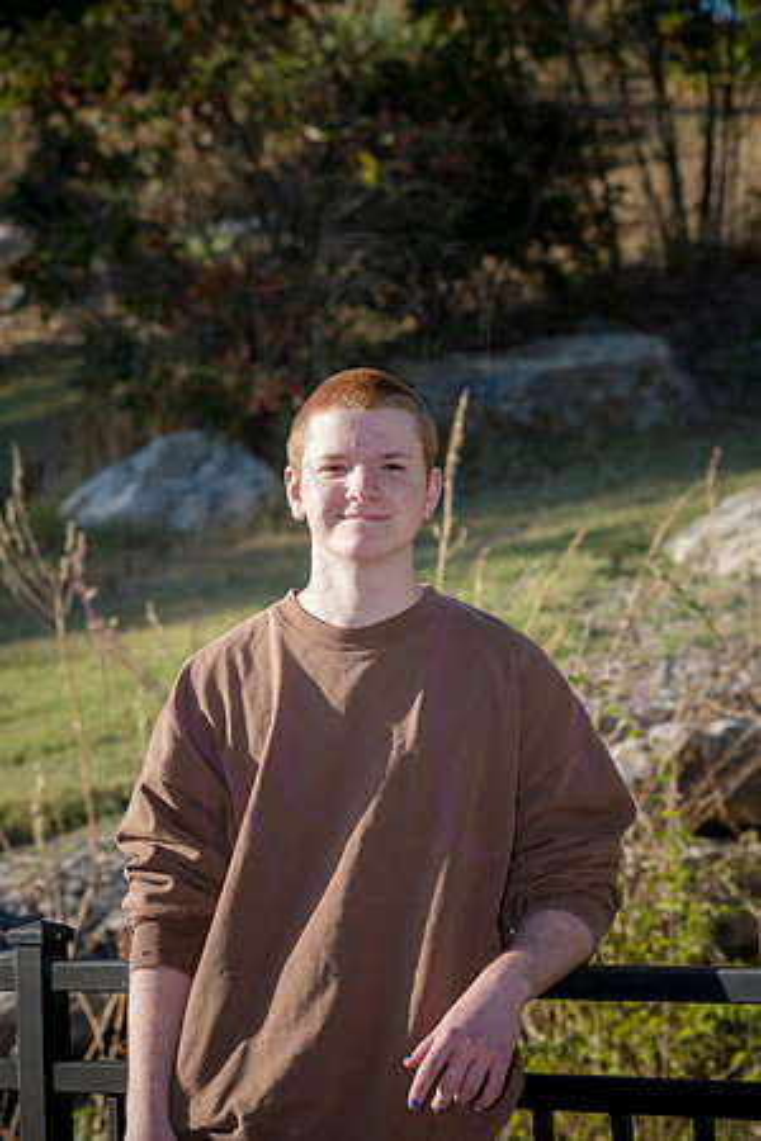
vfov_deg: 18.3
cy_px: 570
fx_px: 3551
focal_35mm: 112
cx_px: 380
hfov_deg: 12.2
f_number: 8
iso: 400
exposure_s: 1/500
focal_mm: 112
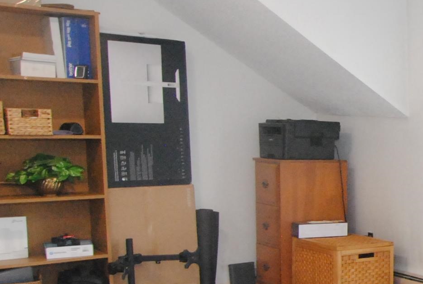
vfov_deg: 22.3
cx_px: 649
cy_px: 218
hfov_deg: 24.7
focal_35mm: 61
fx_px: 713
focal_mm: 13
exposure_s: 1/100
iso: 1600
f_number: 5
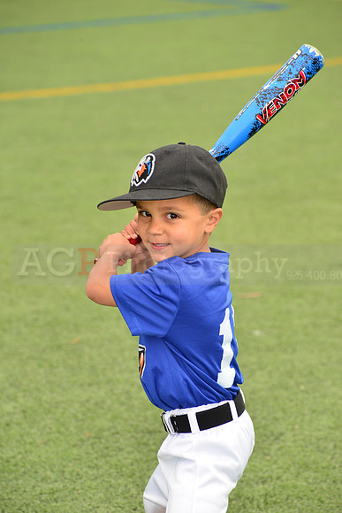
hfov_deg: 7.4
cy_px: 256
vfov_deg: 11.1
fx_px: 2634
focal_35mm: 185
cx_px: 171
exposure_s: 1/200
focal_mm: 185
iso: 250
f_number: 8
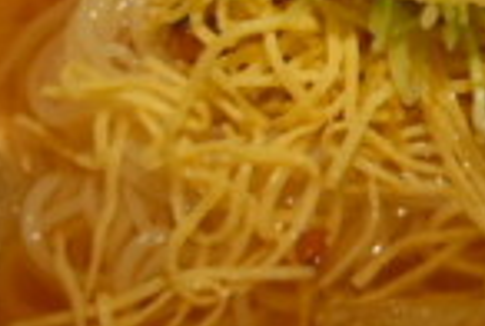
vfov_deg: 14.2
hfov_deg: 21.1
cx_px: 349
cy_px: 63
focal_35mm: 96
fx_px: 1296
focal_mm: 5.4
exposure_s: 1/125
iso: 250
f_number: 3.5
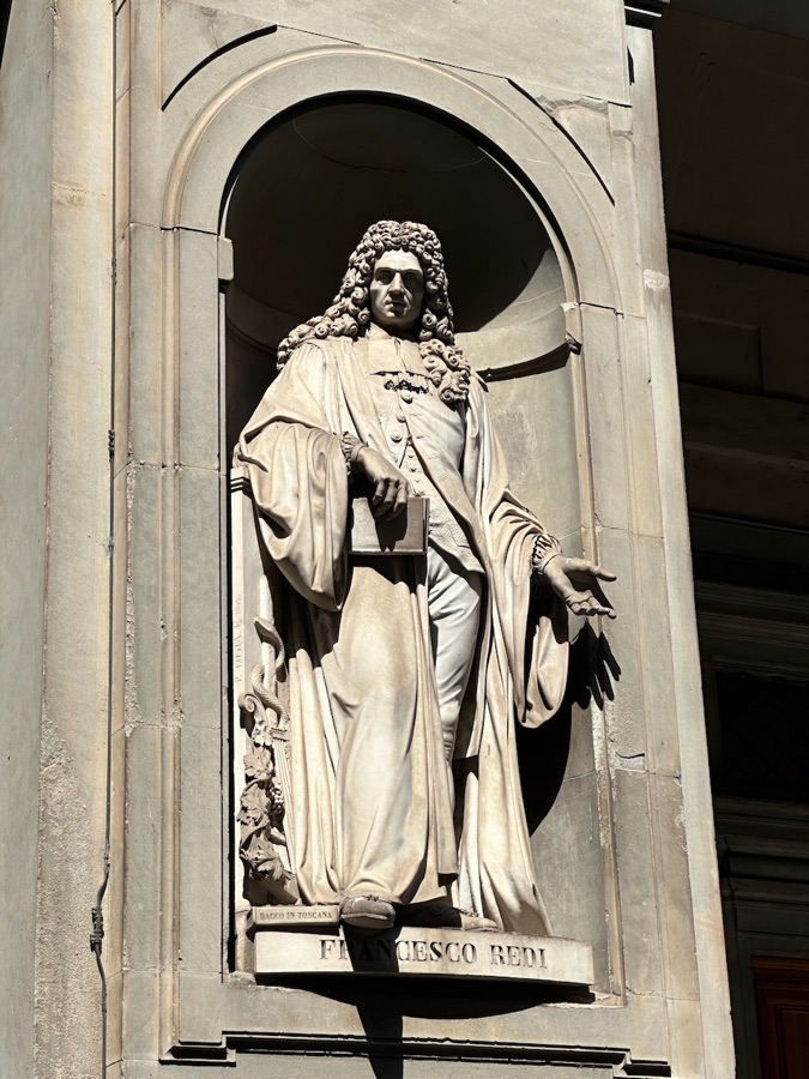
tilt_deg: +22.0
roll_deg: +1.6
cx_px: 404
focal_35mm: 77
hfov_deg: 19.1
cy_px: 540
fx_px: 2399
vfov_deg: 25.3
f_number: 2.8
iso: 32
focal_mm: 9
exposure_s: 1/649
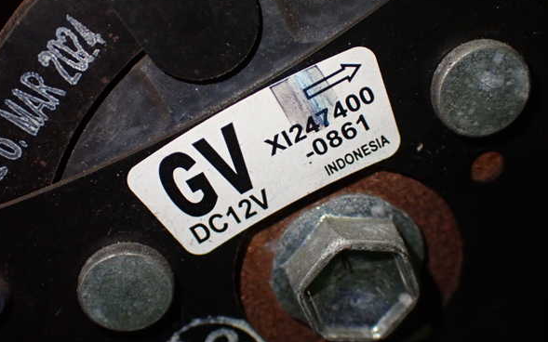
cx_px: 273
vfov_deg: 24.0
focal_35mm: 54
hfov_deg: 37.5
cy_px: 158
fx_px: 806
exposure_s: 1/200
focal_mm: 9.01
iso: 640
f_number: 3.2
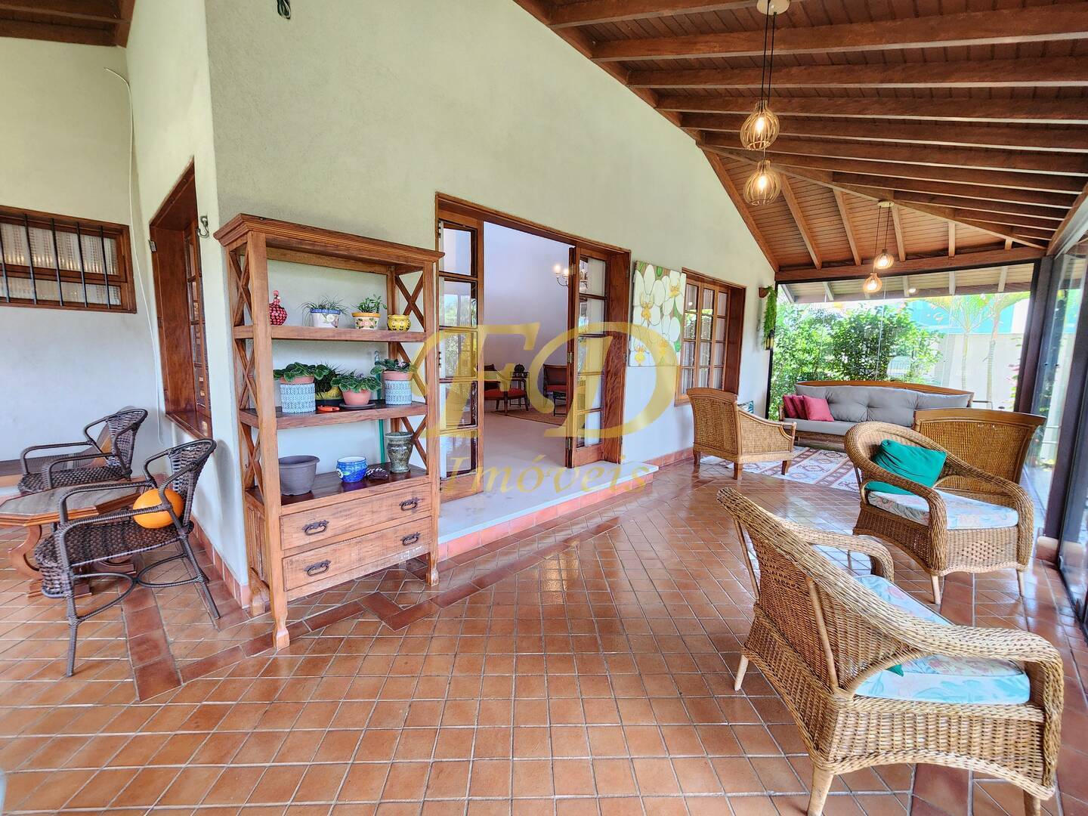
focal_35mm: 13
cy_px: 408
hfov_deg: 106.2
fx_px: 409
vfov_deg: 89.9
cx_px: 544
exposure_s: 1/60
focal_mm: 2.2
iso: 200
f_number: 2.2
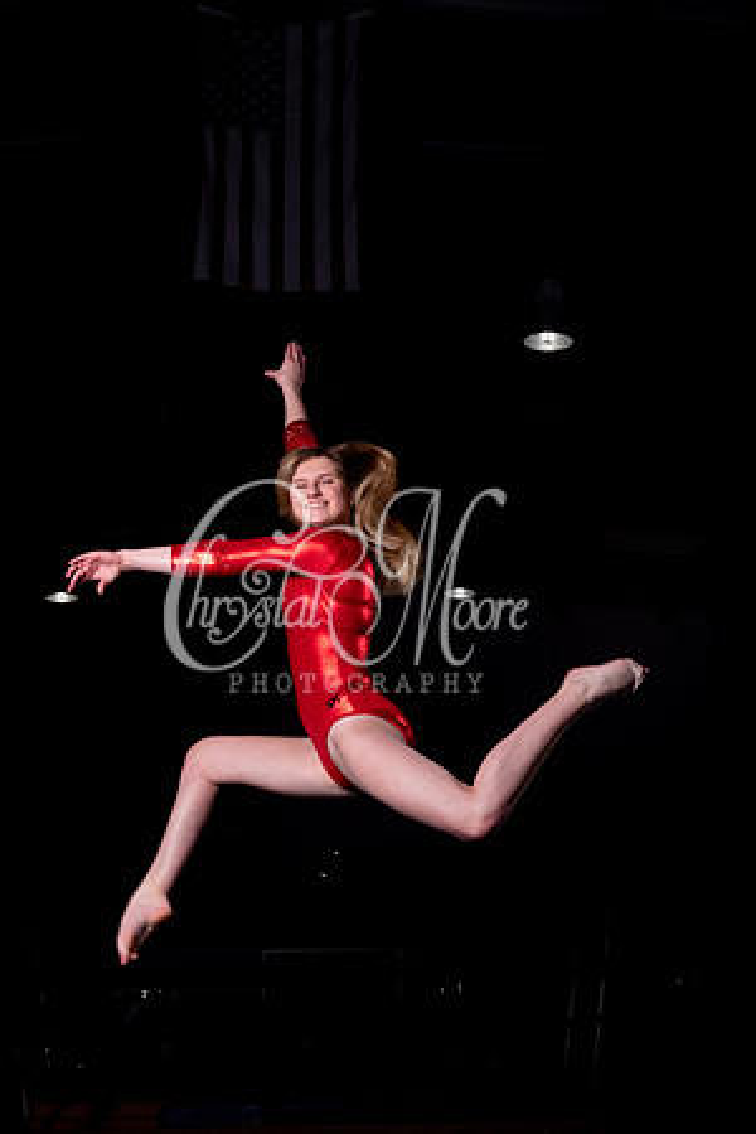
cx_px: 378
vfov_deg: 33.4
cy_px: 567
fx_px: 1890
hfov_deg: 22.6
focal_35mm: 60
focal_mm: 60
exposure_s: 1/200
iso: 100
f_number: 18
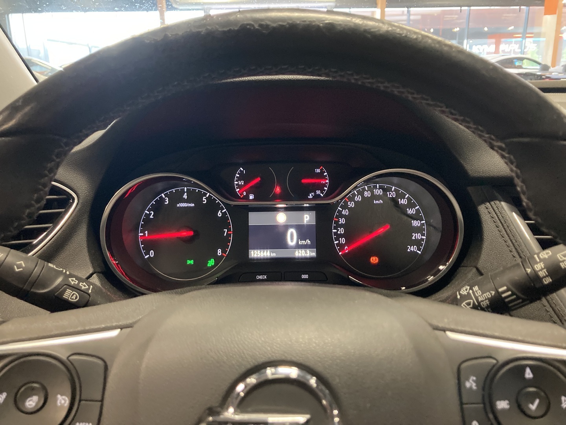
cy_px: 212
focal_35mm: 28
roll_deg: +0.8
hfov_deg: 63.4
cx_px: 283
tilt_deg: -16.2
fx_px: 458
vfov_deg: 49.7
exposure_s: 1/30
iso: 640
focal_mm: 3.99
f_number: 1.8
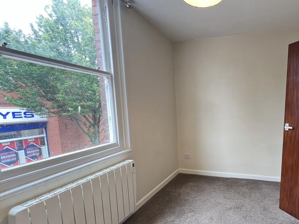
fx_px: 155
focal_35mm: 18
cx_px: 203
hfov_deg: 84.2
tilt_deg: -7.2
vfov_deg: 71.1
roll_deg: +0.4
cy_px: 130
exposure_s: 1/99
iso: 200
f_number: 1.8
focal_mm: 1.57
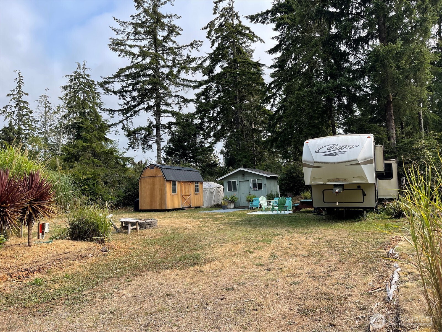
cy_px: 166
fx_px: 319
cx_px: 221
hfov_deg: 69.4
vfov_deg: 54.9
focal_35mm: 25
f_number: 1.6
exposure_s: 1/1795
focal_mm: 5.1
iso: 32
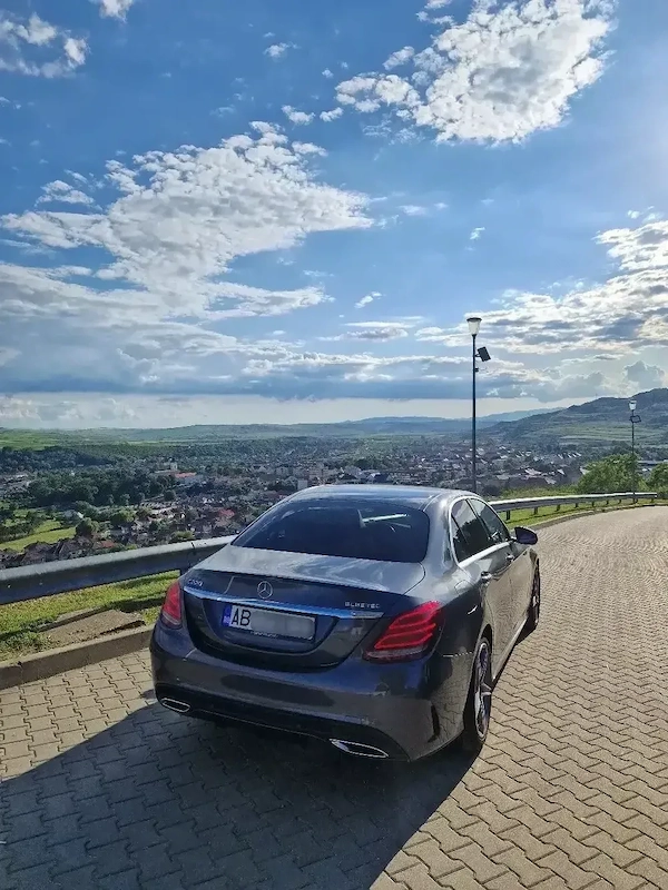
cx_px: 334
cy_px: 445
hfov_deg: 58.9
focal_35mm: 23
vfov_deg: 73.9
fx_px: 592
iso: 50
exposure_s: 1/2500
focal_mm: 5.4
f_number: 1.8
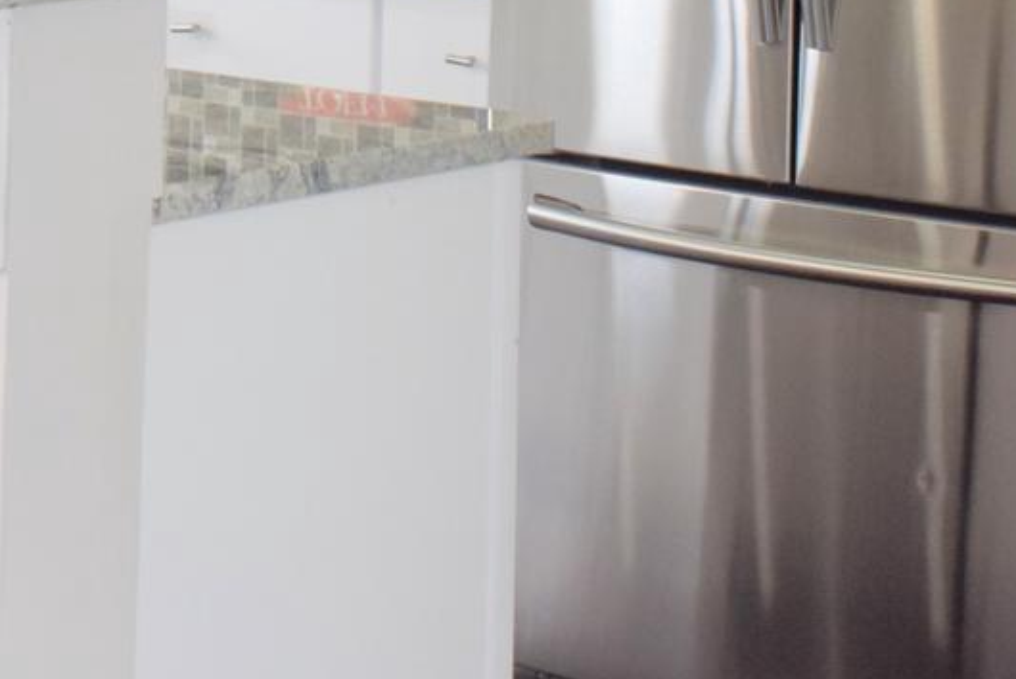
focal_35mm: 139
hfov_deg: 14.6
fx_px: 3925
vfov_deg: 9.6
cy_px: -369
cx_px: 59
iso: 800
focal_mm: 24
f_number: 4.5
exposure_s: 1/200
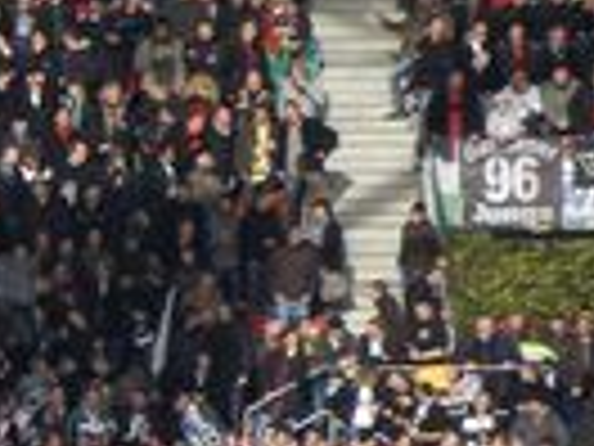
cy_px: 683
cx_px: -493
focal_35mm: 986
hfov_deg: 2.0
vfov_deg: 1.5
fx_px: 16919
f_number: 4.8
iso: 125
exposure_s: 1/200
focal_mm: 37.9
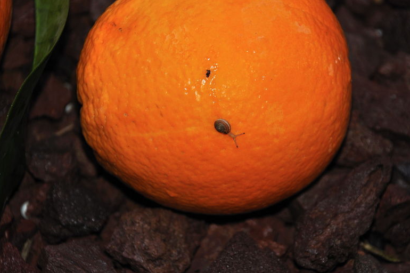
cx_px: 229
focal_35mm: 237
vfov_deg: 5.8
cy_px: 135
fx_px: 2692
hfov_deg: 8.7
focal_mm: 135
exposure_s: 1/125
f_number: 5.6
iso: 200
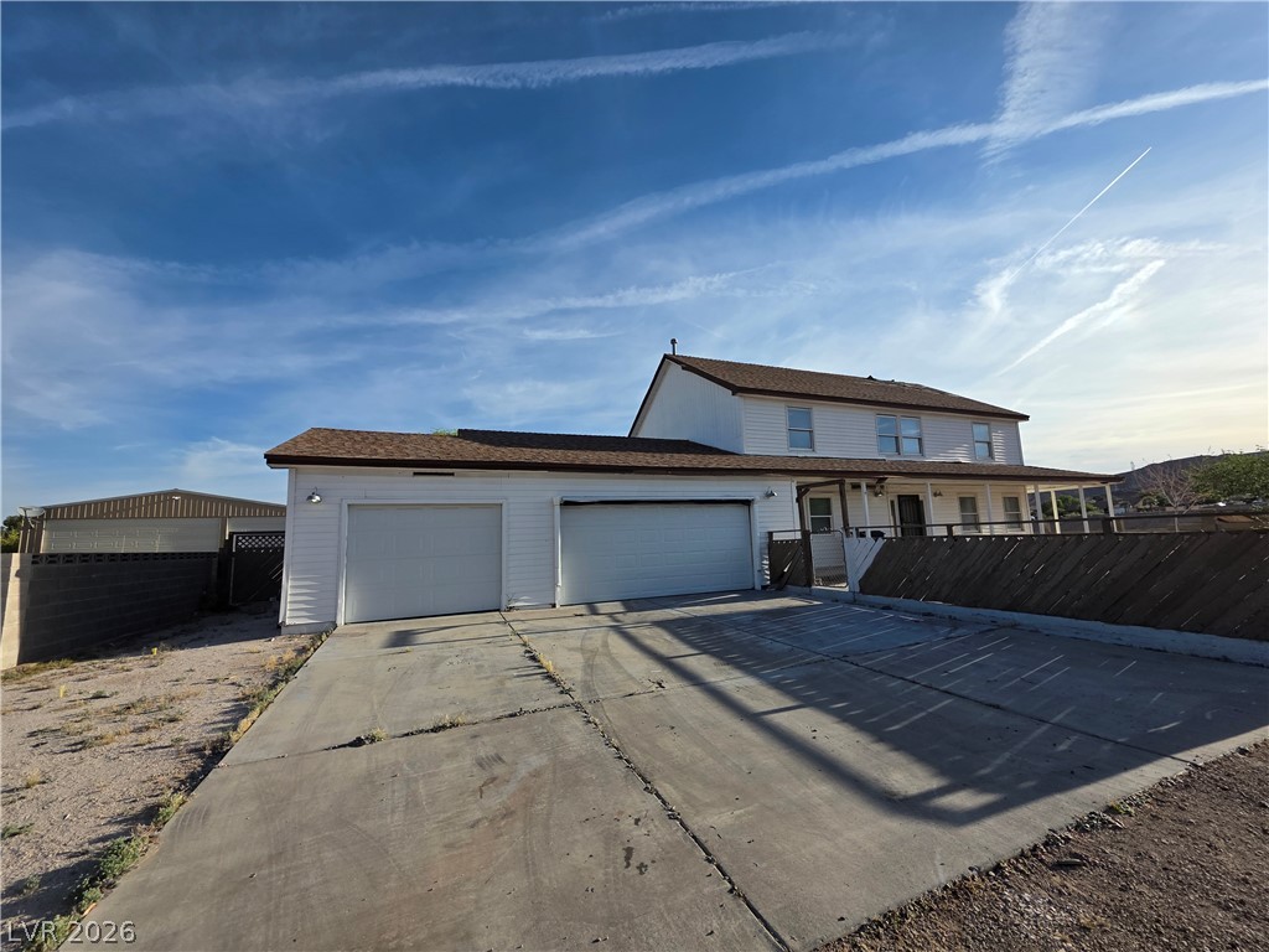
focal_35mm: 13
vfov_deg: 89.9
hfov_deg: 106.2
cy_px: 476
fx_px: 477
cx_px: 634
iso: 40
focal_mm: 2.2
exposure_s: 1/2551
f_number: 1.9
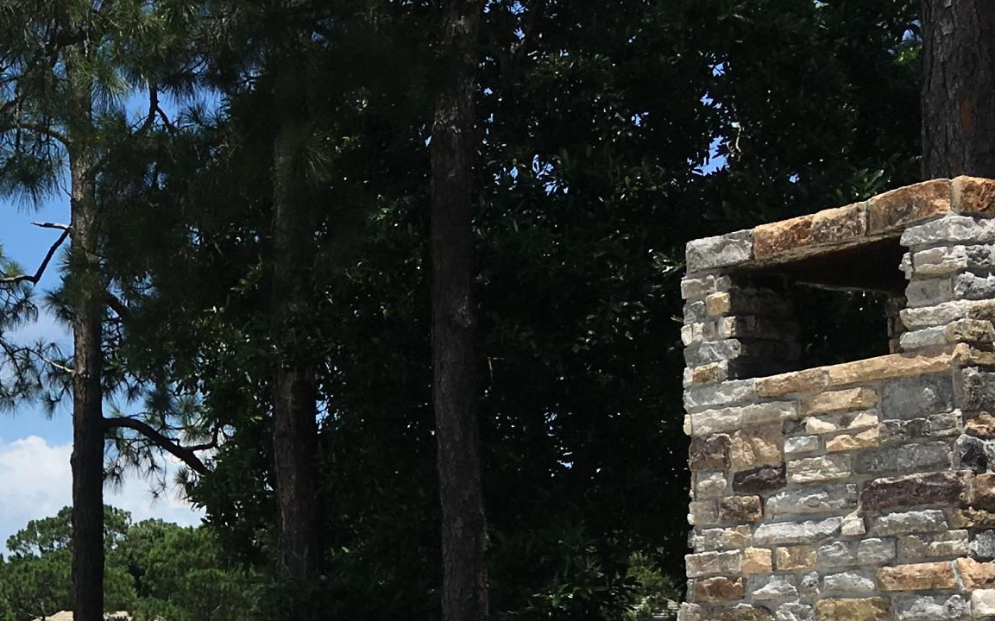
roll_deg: +0.5
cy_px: 738
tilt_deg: +0.9
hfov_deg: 24.3
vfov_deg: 15.7
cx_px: -76
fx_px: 2169
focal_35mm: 80
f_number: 2.2
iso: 25
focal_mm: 4.15
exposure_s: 1/2959
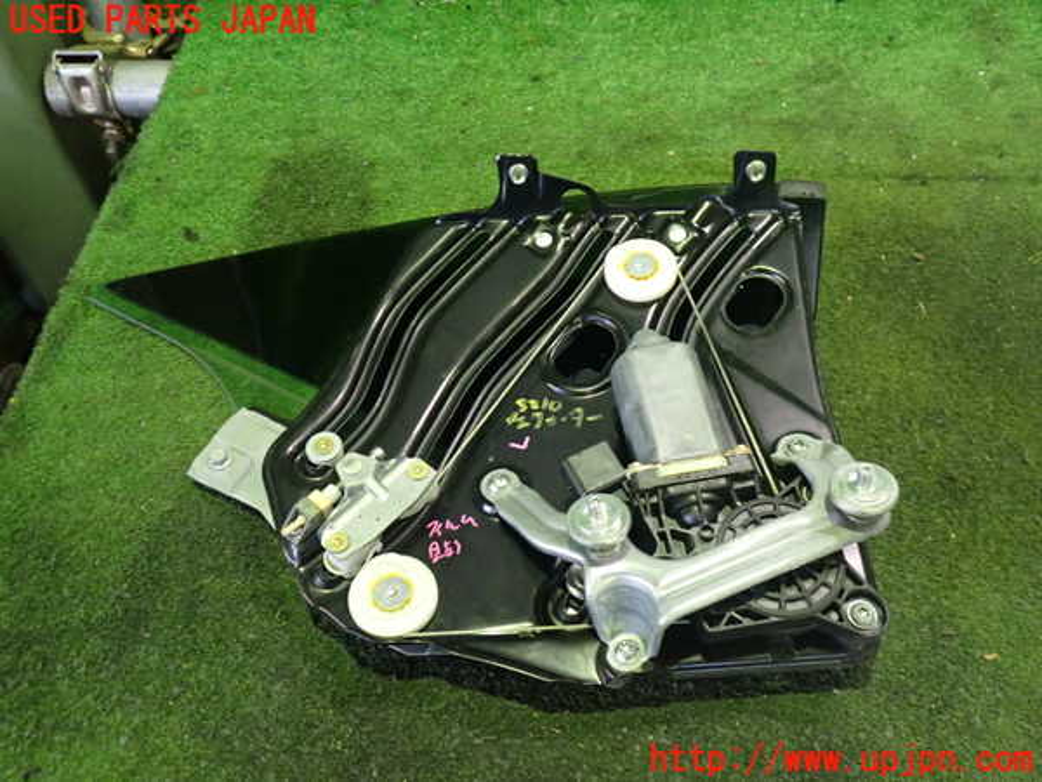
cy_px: 391
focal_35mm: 30
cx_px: 521
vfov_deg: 46.8
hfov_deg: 60.0
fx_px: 903
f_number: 2.3
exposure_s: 1/30
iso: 800
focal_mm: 5.4
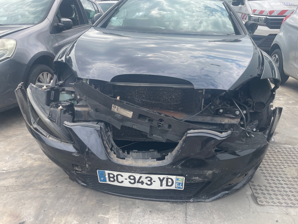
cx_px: 149
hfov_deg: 67.3
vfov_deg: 53.1
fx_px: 224
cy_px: 112
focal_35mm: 26
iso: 32
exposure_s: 1/932
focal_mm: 4.2
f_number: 1.6
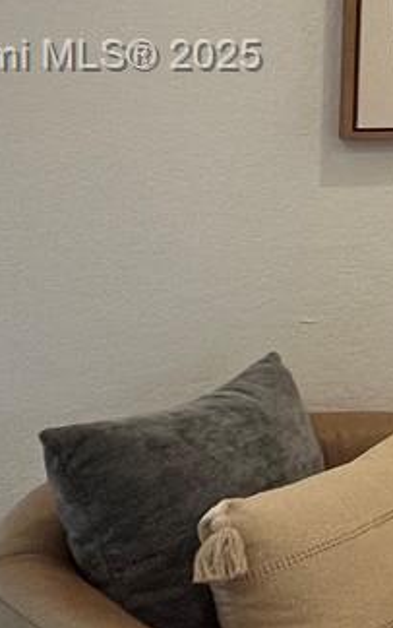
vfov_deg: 28.9
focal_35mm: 68
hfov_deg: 11.2
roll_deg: -0.4
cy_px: 58
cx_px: 1191
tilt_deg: -0.2
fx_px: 1163
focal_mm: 1.57
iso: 160
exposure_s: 1/120
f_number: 1.8
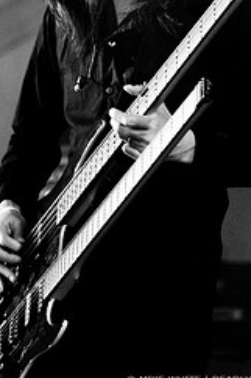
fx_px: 2042
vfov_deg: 10.5
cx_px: 94
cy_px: 36
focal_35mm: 195
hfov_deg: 7.0
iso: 800
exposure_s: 1/160
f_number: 2.8
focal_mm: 70
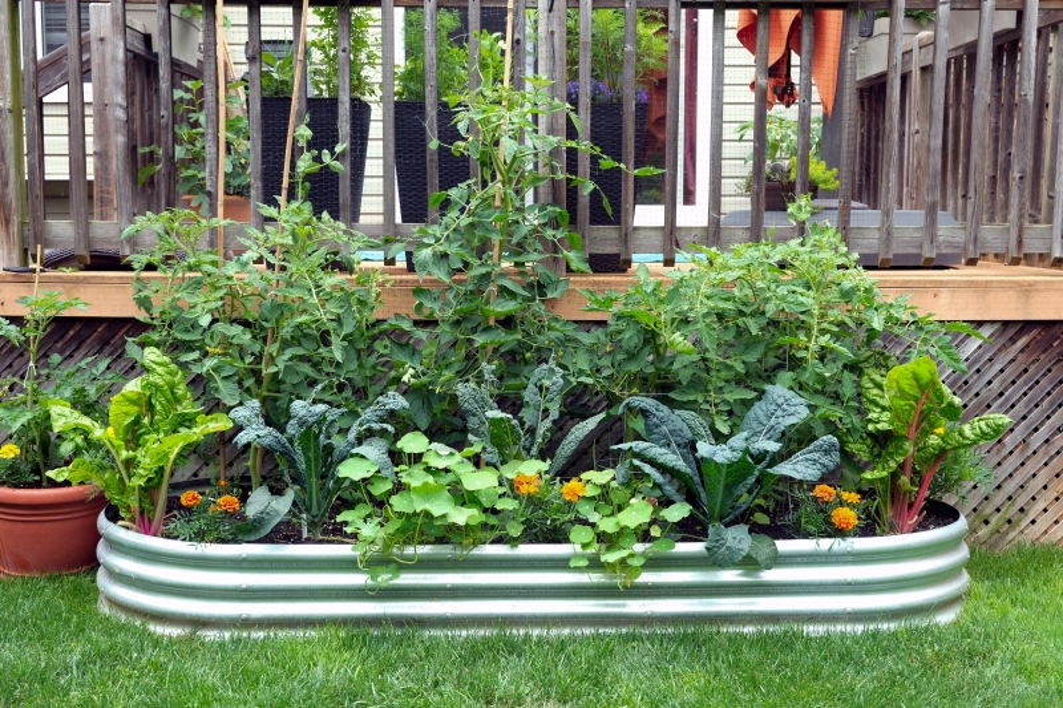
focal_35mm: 40
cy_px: 354
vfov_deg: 33.4
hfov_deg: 48.5
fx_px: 1181
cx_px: 532
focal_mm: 26.5
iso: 125
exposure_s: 1/80
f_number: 4
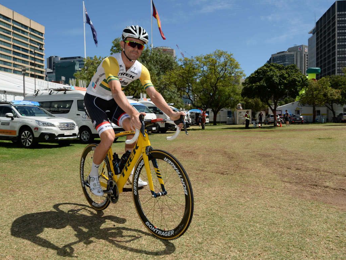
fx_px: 290
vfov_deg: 48.2
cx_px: 161
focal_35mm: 29
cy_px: 134
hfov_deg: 61.6
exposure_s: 1/250
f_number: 13
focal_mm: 26
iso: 200
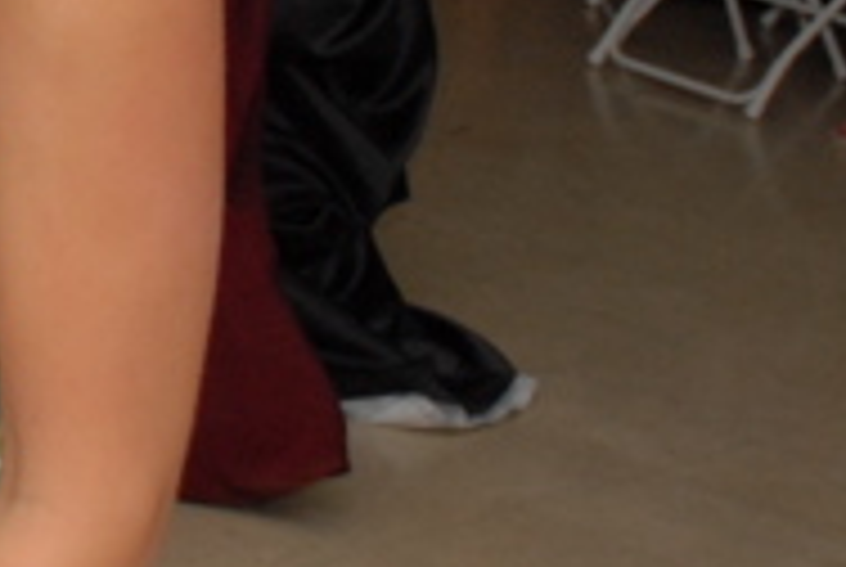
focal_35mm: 163
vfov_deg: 8.3
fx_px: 3836
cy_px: -214
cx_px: -727
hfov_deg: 11.6
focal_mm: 24
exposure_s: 1/60
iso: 400
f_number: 5.6
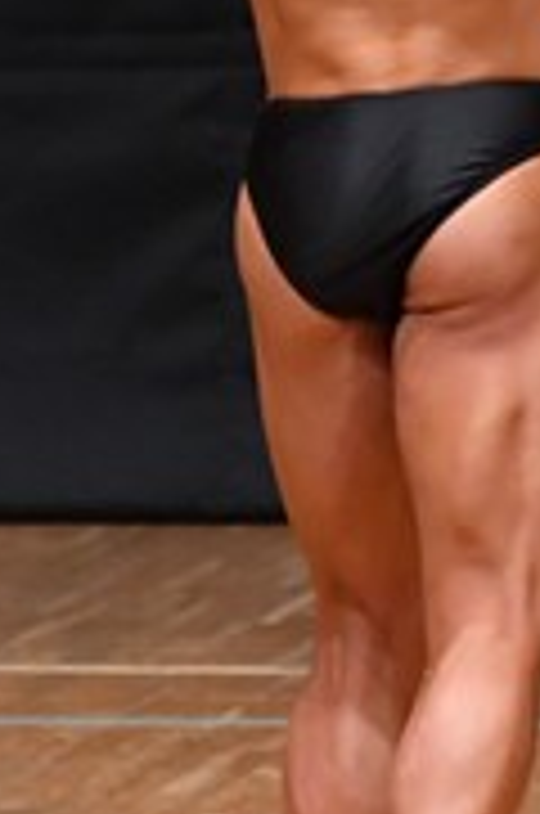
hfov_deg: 1.1
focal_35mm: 1223
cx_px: 304
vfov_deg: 1.7
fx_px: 27621
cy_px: 319
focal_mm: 190
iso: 5000
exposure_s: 1/400
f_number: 5.6
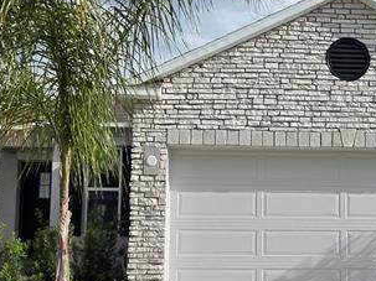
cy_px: 170
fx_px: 478
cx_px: 252
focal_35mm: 44
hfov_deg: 42.4
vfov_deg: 32.7
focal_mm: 2.2
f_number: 2.2
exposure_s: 1/2371
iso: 50
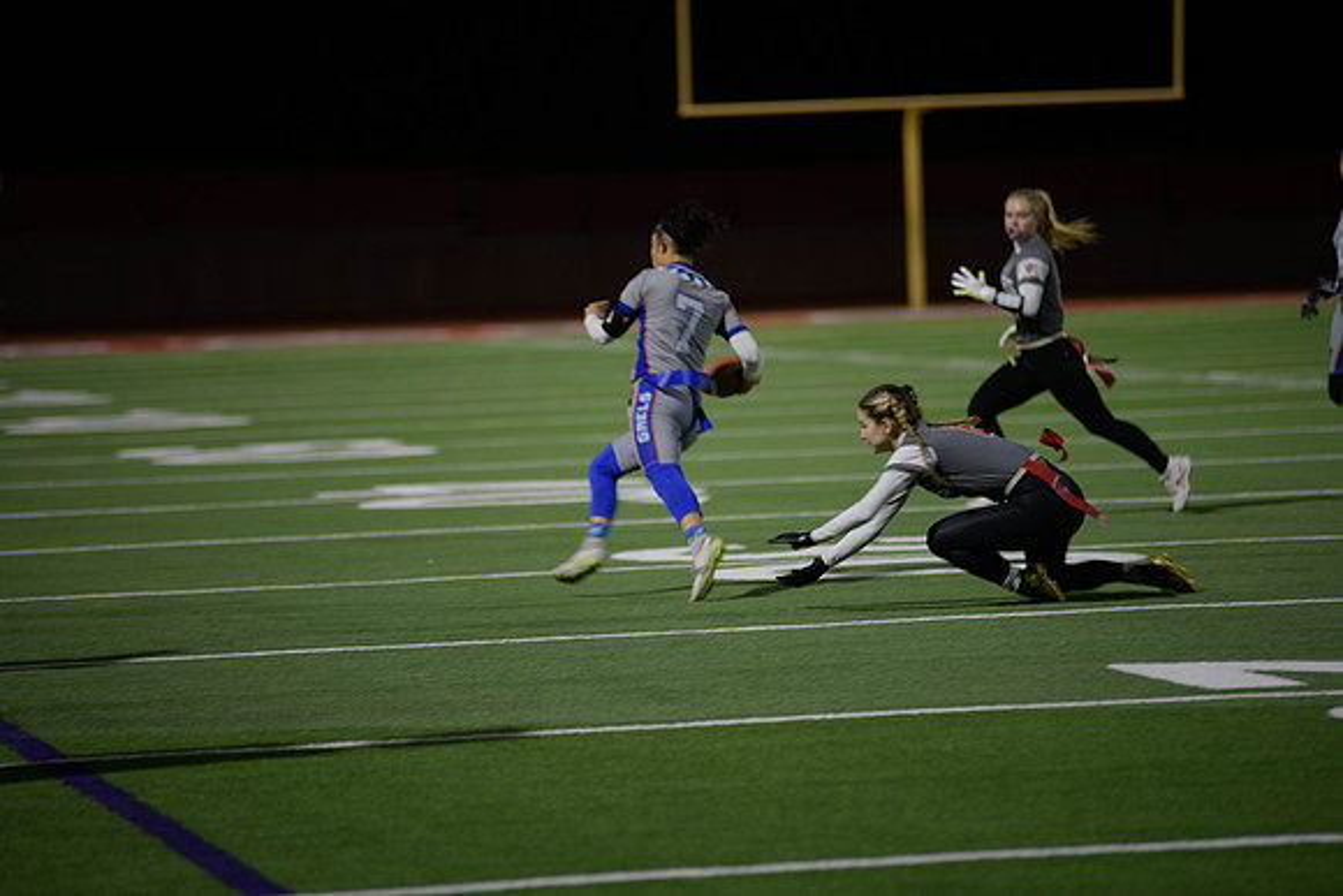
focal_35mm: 200
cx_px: 672
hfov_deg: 10.3
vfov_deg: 6.9
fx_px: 7463
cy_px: 448
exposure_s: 1/200
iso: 560
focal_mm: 200
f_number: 2.8
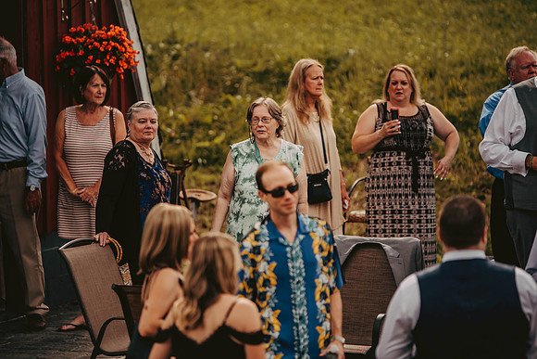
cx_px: 268
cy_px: 180
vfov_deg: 6.9
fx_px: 2984
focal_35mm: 200
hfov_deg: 10.3
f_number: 2.8
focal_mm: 200
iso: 200
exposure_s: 1/1600
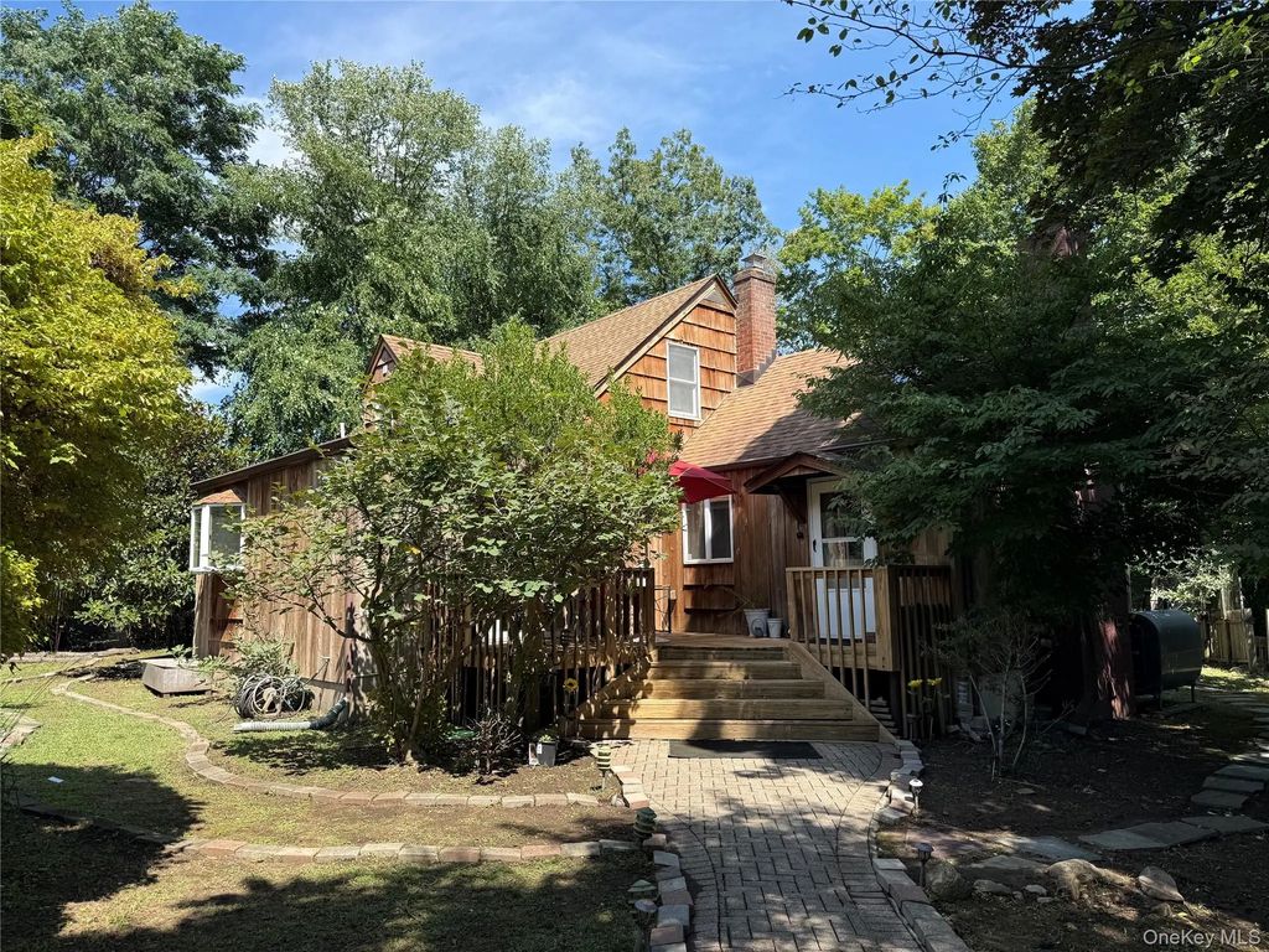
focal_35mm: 24
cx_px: 634
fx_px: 880
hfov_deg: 71.6
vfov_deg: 56.8
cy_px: 476
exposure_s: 1/1553
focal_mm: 6.76
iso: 80
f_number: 1.78
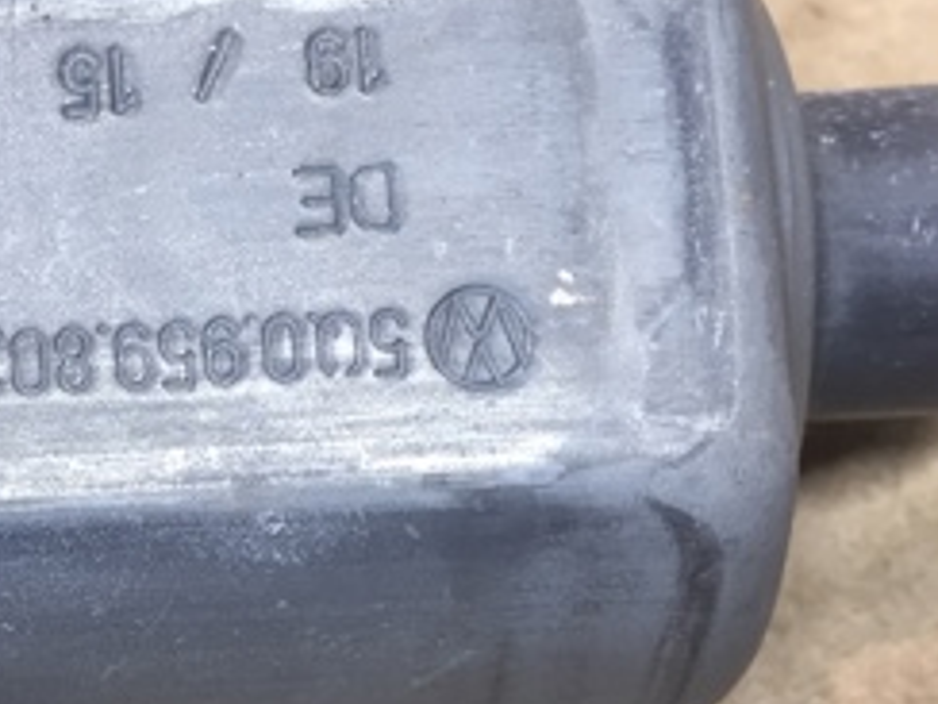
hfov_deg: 24.8
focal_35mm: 76
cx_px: 65
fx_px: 2059
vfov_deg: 19.4
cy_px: 419
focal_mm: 4.15
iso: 80
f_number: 2.2
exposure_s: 1/33
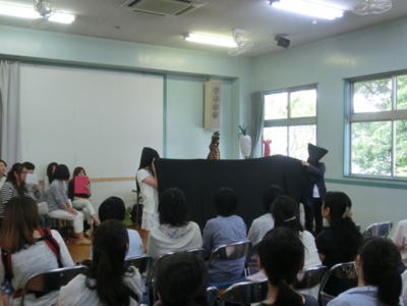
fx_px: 447
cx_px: 204
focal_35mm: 38
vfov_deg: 37.7
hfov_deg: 49.0
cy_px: 153
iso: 400
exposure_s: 1/125
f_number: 3.9
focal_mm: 6.67
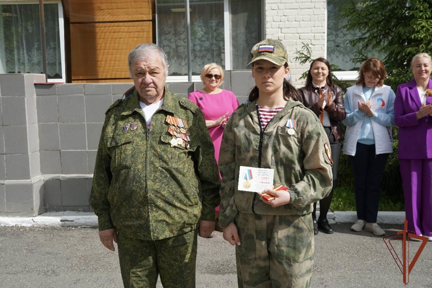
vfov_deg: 30.8
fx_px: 522
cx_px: 216
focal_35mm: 44
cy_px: 144
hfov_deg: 45.0
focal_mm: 29
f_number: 4.5
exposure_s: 1/500
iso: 100
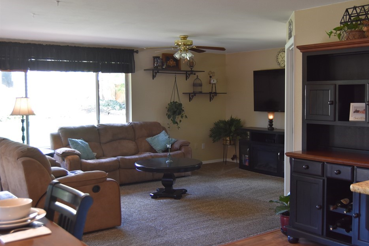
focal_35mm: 42
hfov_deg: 46.2
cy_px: 120
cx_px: 214
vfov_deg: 31.9
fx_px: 431
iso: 800
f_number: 4.5
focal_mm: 24
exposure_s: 1/80
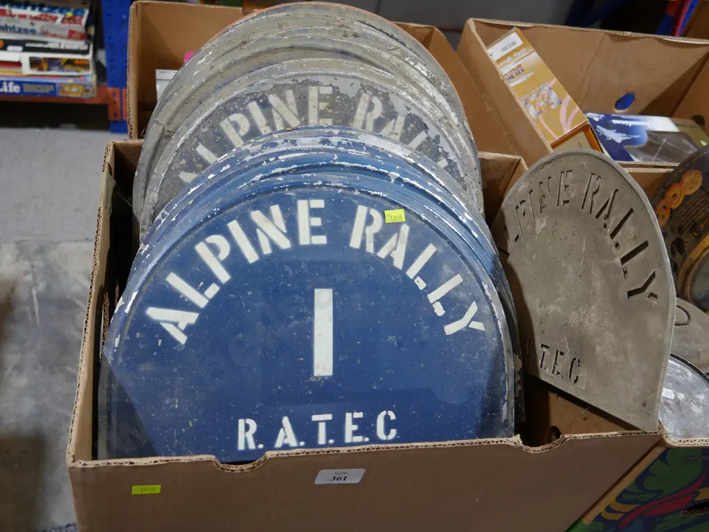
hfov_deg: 56.8
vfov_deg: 44.2
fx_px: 656
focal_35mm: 32
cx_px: 354
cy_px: 266
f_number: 3.6
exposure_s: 1/60
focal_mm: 16
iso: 320
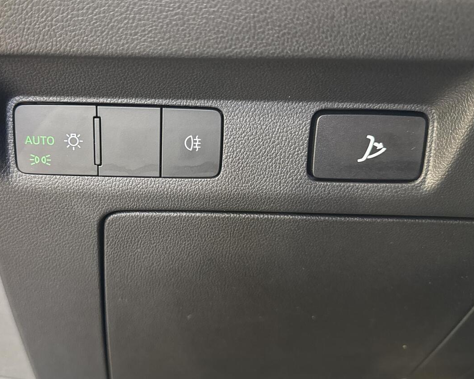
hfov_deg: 55.0
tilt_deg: -7.3
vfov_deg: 45.7
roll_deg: +1.5
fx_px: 449
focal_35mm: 32
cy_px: 169
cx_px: 178
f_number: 1.78
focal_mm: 6.76
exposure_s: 1/50
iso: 800
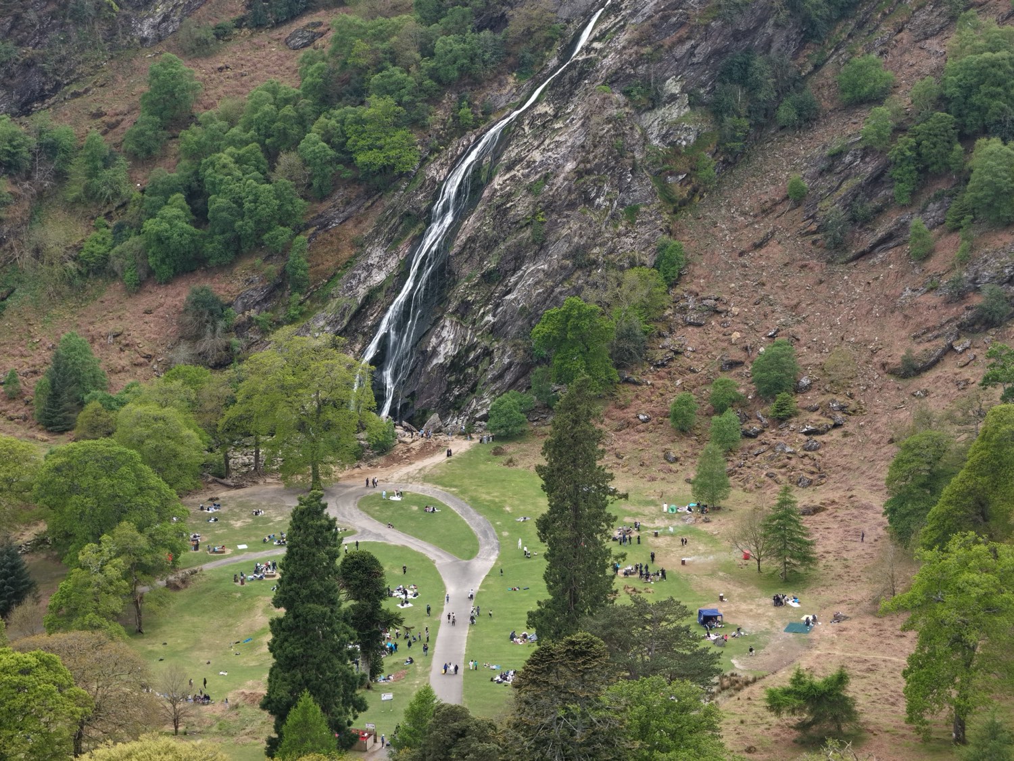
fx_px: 2050
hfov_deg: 27.8
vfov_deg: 21.0
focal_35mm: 70
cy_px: 380
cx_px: 507
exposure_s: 1/20
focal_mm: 19.35
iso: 100
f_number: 2.8
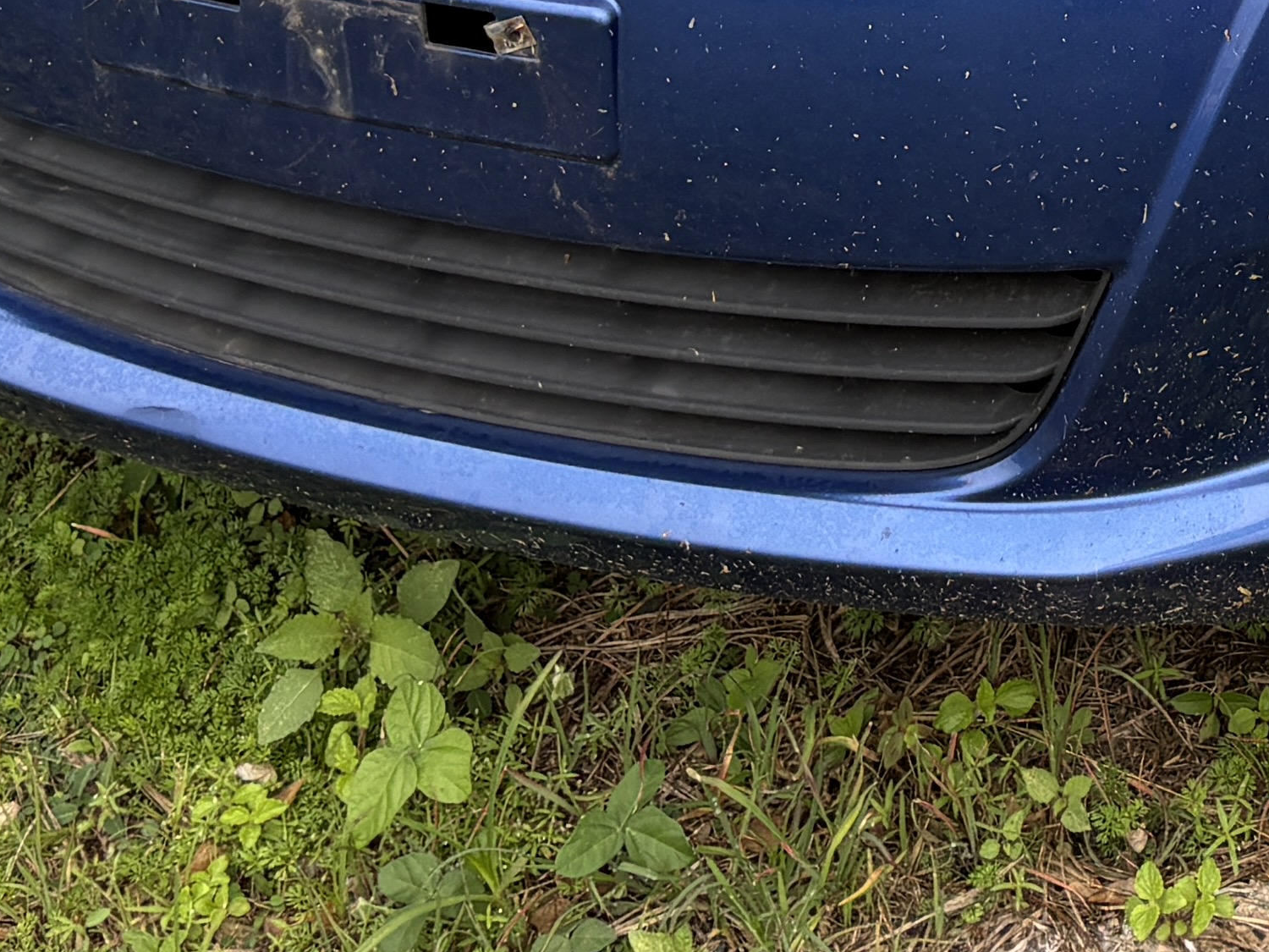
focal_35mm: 99
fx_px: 3629
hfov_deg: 18.6
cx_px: 1606
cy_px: -727
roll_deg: -2.4
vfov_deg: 13.5
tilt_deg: -20.6
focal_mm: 5.96
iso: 50
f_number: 1.6
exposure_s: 1/430
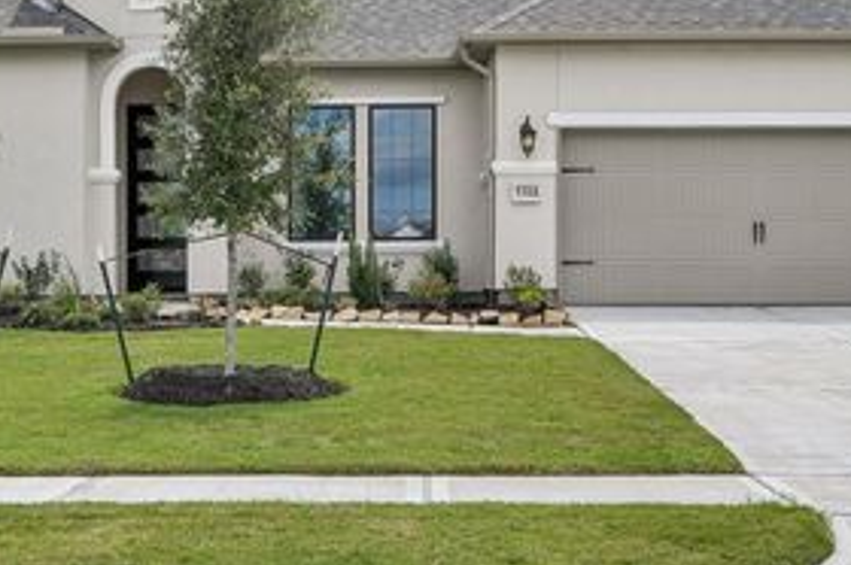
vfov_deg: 22.6
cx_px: 389
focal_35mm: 59
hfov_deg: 33.9
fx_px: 1393
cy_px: 105
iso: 500
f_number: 8
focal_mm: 33
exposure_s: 1/1250
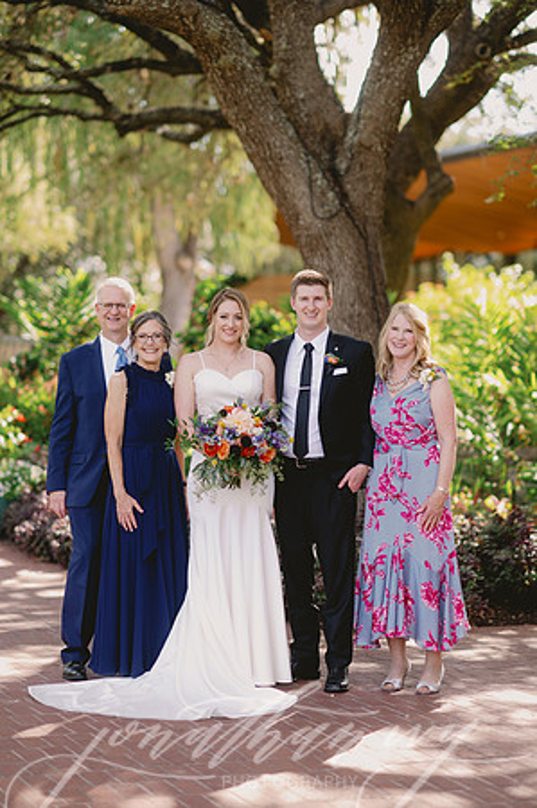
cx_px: 268
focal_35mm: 85
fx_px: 1906
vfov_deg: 23.9
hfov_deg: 16.0
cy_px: 404
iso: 50
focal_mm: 85
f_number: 2
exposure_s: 1/320
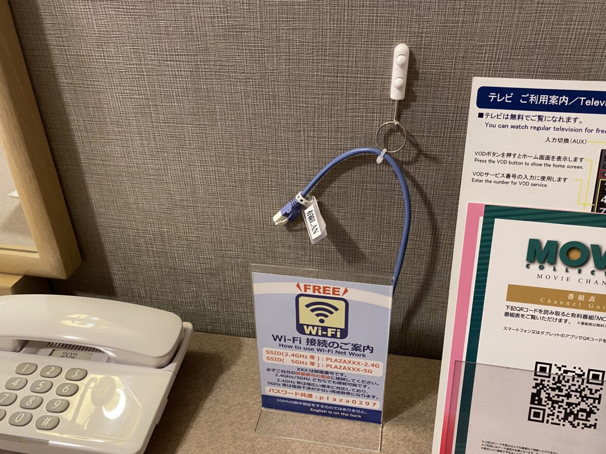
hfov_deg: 65.3
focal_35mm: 27
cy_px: 220
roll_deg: +0.1
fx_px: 473
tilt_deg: -29.2
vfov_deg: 51.3
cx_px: 313
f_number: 1.8
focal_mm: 4.25
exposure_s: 1/50
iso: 250
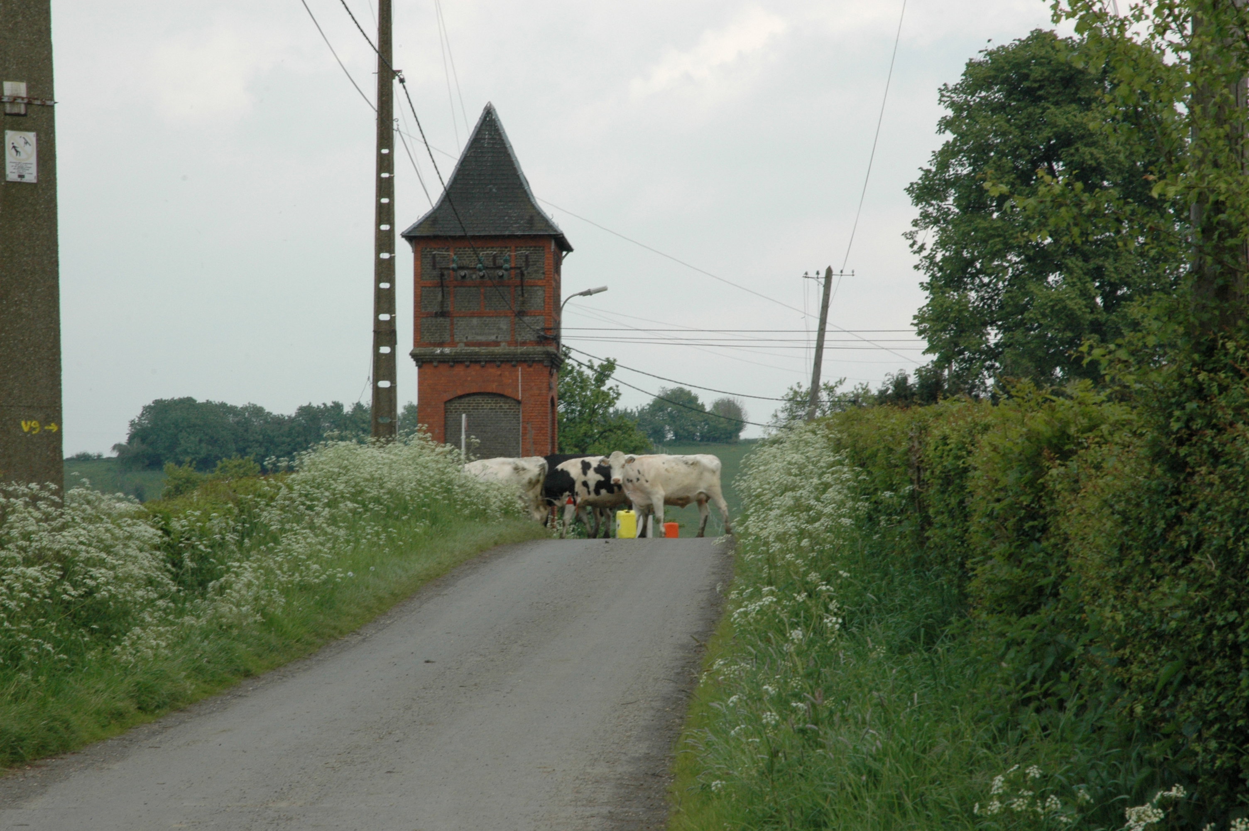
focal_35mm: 105
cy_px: 416
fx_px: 3640
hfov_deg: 19.5
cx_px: 624
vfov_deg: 13.0
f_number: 20
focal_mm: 70
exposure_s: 1/80
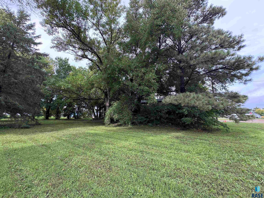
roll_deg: -0.2
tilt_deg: +8.8
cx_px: 132
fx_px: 107
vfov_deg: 85.7
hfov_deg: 102.1
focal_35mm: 14
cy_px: 99
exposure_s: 1/143
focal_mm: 2.22
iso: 40
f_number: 2.2
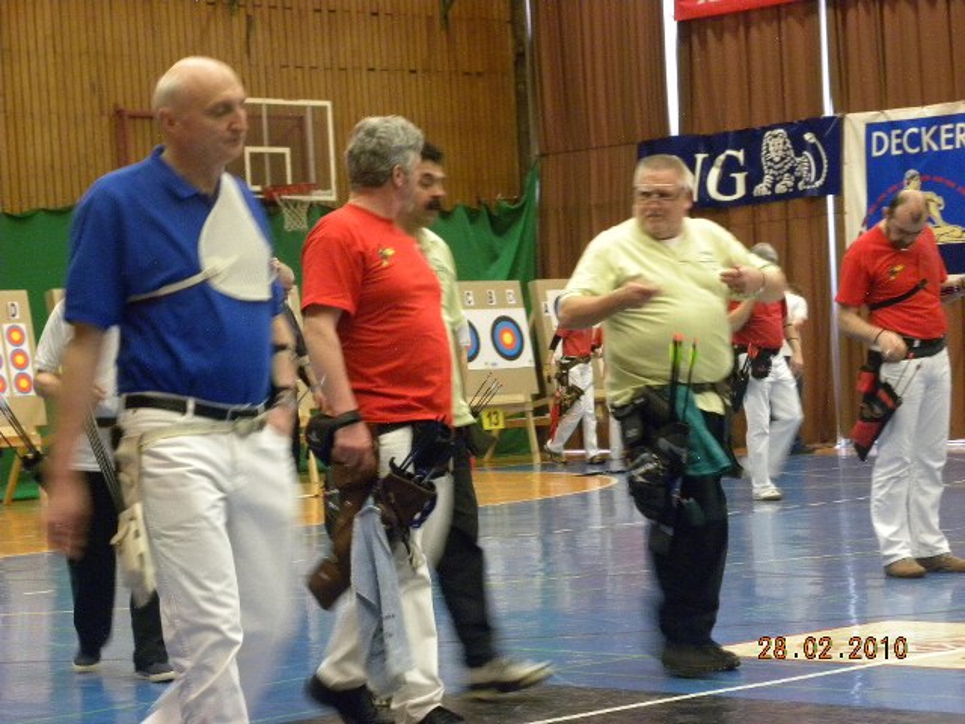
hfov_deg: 18.7
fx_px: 2927
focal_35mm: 105
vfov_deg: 14.1
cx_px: 482
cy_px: 362
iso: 400
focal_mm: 18.8
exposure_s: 1/20.3
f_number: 4
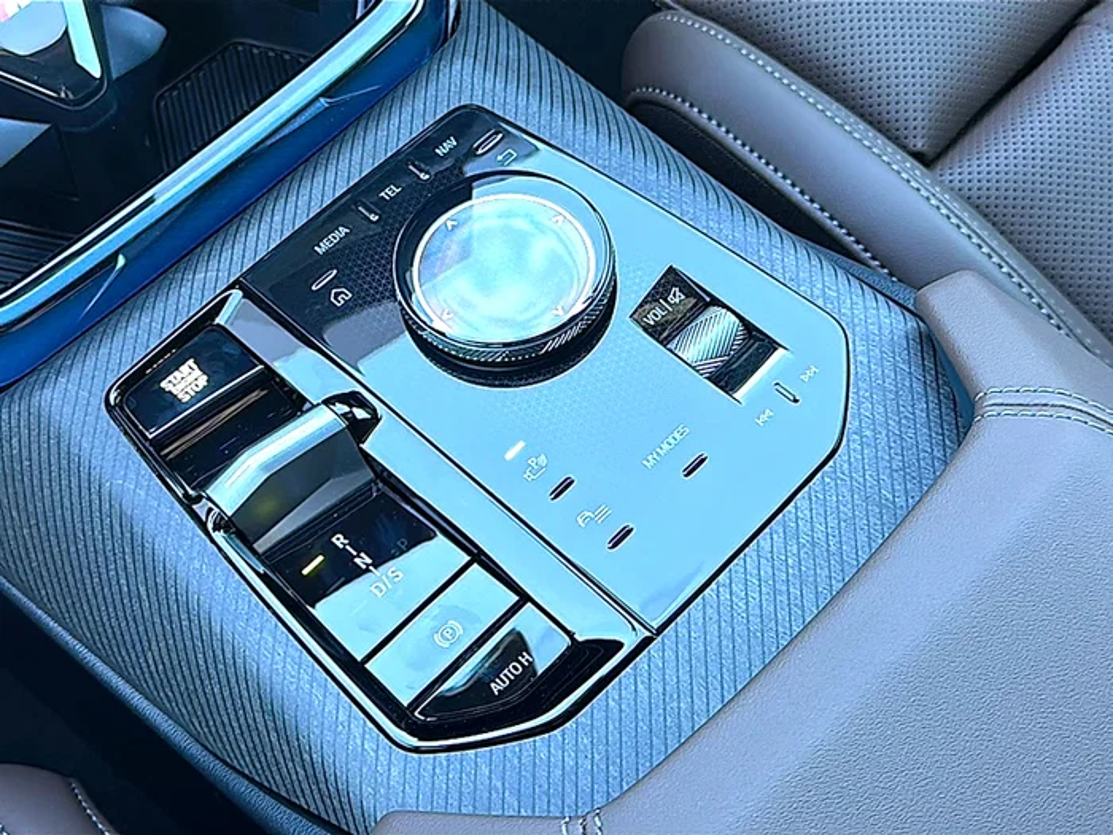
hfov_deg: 44.8
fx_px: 1350
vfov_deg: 34.3
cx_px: 556
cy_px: 418
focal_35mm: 42
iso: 80
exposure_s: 1/50
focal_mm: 6.86
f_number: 1.78
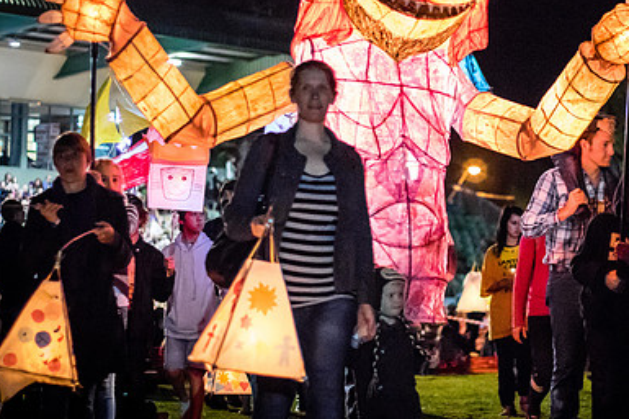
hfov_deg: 18.0
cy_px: 151
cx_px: 453
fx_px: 1973
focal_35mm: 113
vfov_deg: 12.1
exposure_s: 1/100
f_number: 2
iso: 5000
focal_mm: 50
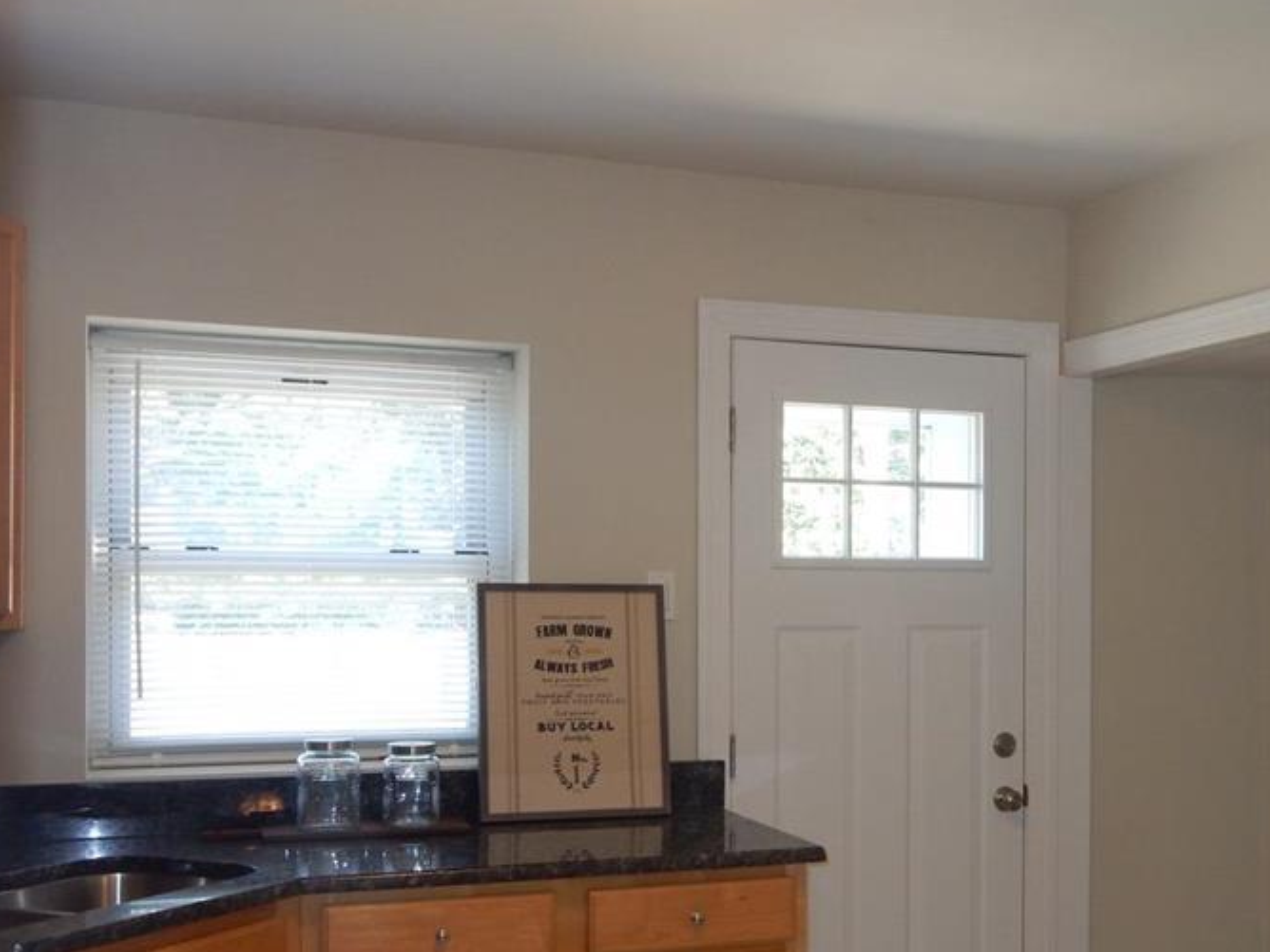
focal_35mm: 46
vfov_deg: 31.4
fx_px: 1688
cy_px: 591
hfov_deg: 40.7
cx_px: 861
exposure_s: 1/30
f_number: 4
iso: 140
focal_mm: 5.4
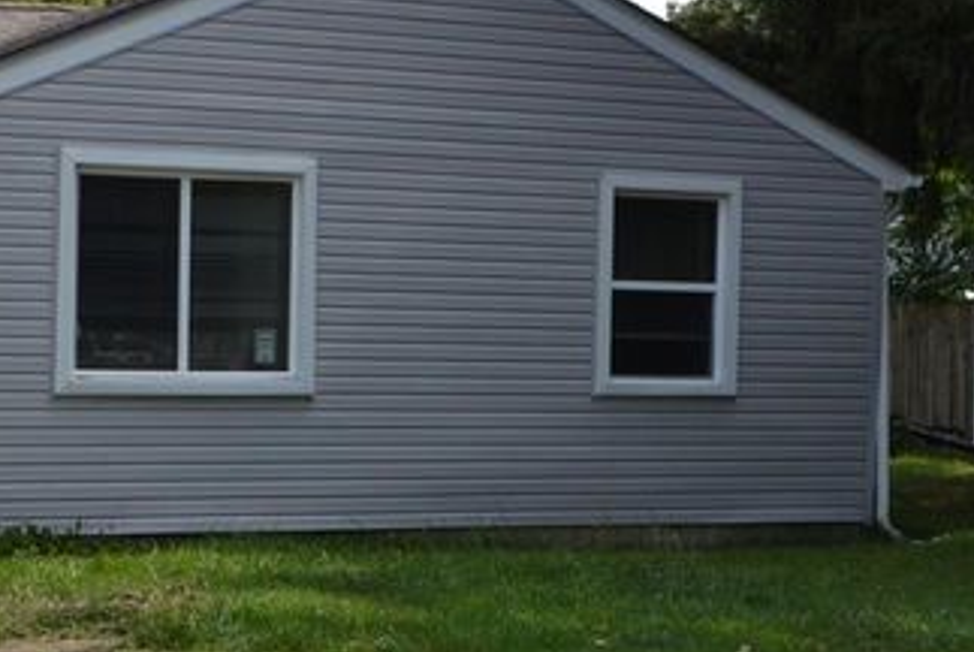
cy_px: 337
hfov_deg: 21.4
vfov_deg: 14.4
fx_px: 2573
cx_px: 326
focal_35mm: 95
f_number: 8
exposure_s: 1/200
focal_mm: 20
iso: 100
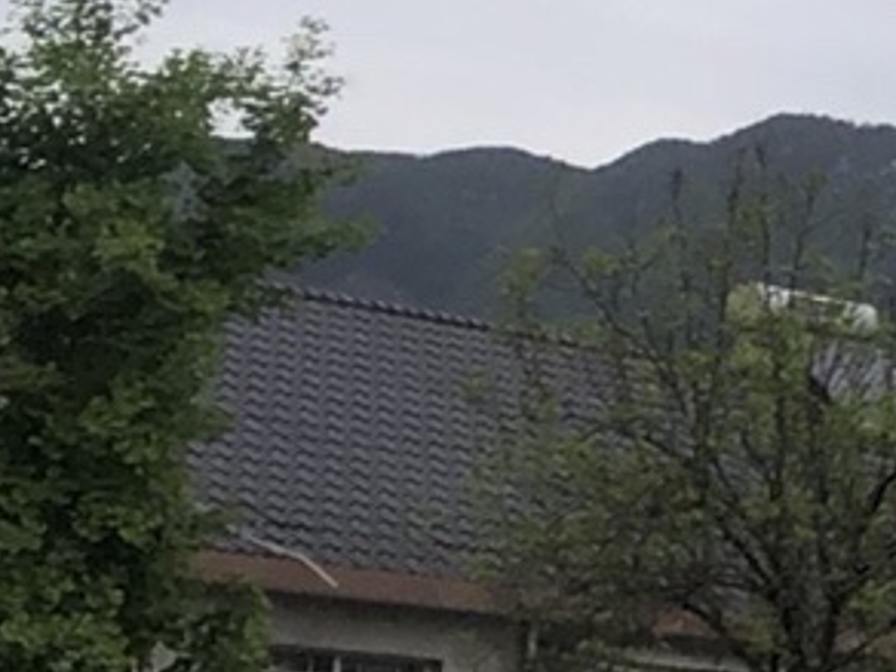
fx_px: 4970
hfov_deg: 8.4
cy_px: 338
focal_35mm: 192
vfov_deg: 7.7
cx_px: 2829
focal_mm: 3.99
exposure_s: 1/1656
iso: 20
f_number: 1.8
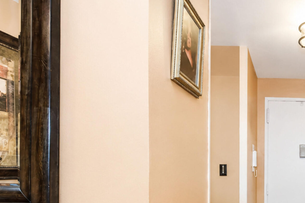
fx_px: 280
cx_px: 309
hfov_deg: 47.0
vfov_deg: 37.9
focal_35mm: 33
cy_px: 173
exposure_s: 1/80
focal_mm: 10
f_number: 7.1
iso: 1600
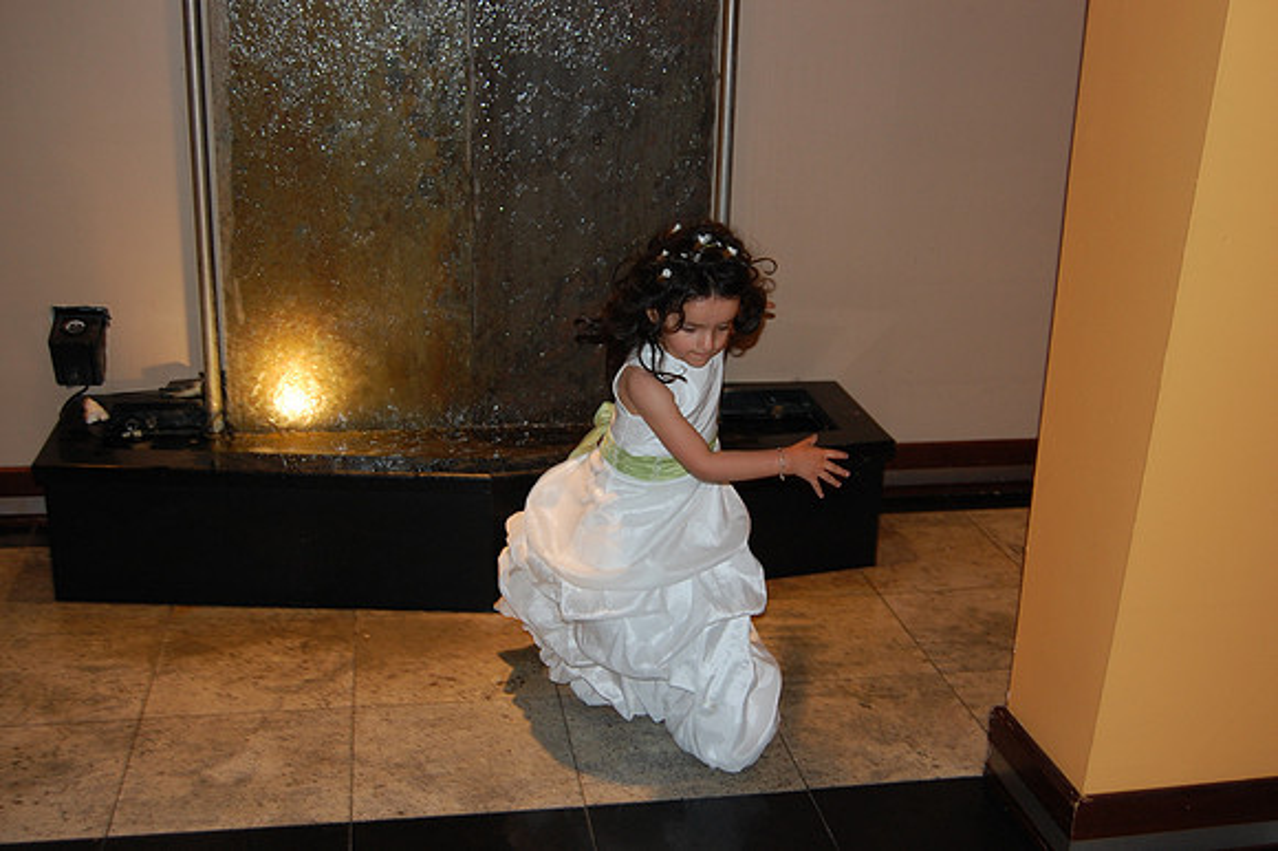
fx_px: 1384
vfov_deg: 34.2
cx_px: 639
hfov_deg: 49.6
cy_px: 426
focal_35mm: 39
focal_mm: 26
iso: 400
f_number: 4.2
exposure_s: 1/60
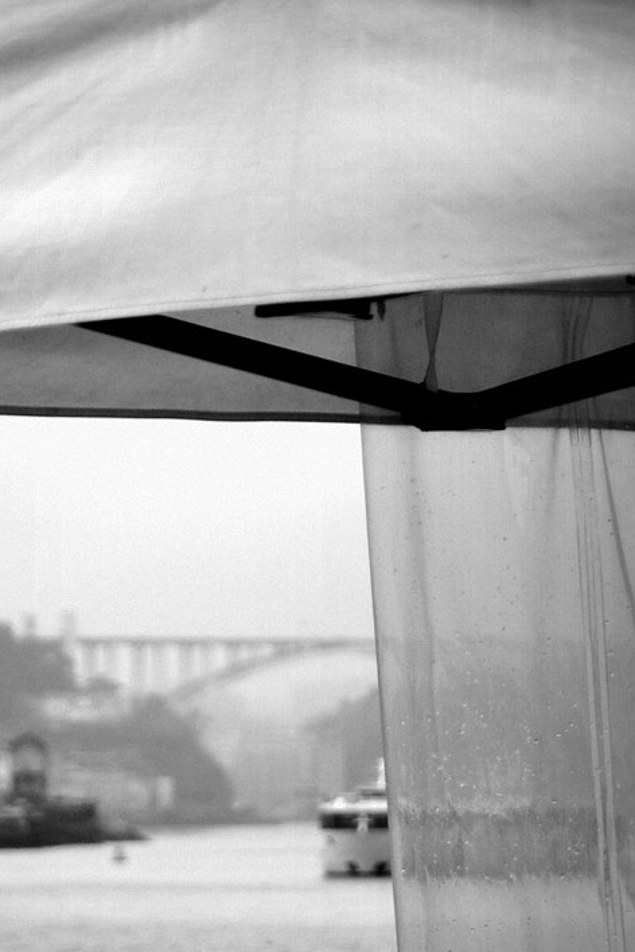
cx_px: 178
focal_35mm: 254
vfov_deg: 8.1
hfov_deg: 5.4
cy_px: 808
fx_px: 6723
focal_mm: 75
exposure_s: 1/500
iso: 180
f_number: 5.6
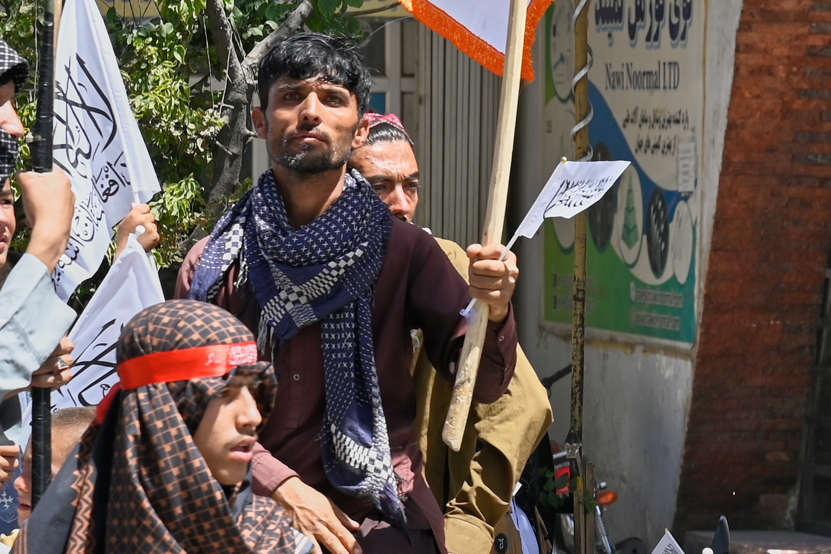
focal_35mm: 213
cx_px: 838
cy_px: 752
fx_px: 4917
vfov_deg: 6.4
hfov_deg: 9.6
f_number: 6.3
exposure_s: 1/500
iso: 125
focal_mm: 70
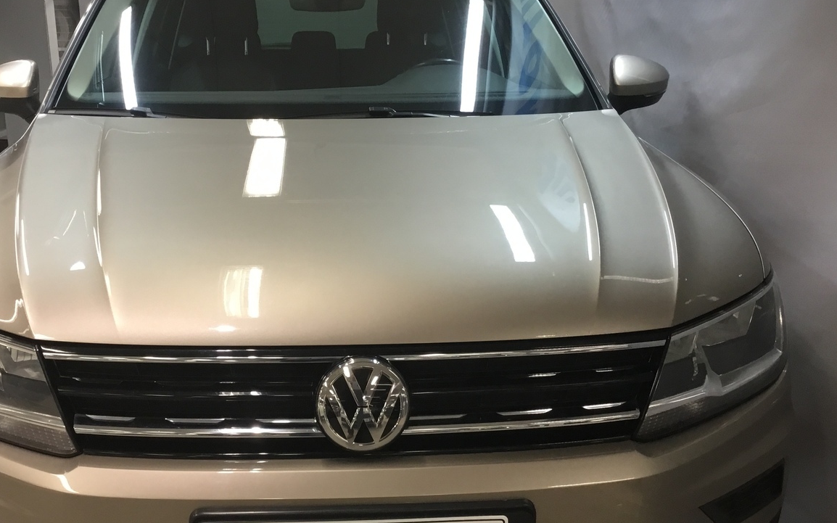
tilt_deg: -17.2
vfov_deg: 31.2
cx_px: 345
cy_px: 308
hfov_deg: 48.0
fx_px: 935
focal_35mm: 41
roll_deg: +1.4
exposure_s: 1/33
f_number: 2.4
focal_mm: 3.3
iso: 80
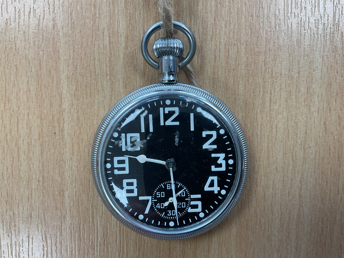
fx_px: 288
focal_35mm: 29
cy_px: 129
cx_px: 172
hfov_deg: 61.7
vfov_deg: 48.2
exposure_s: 1/120
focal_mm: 3
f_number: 1.8
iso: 64
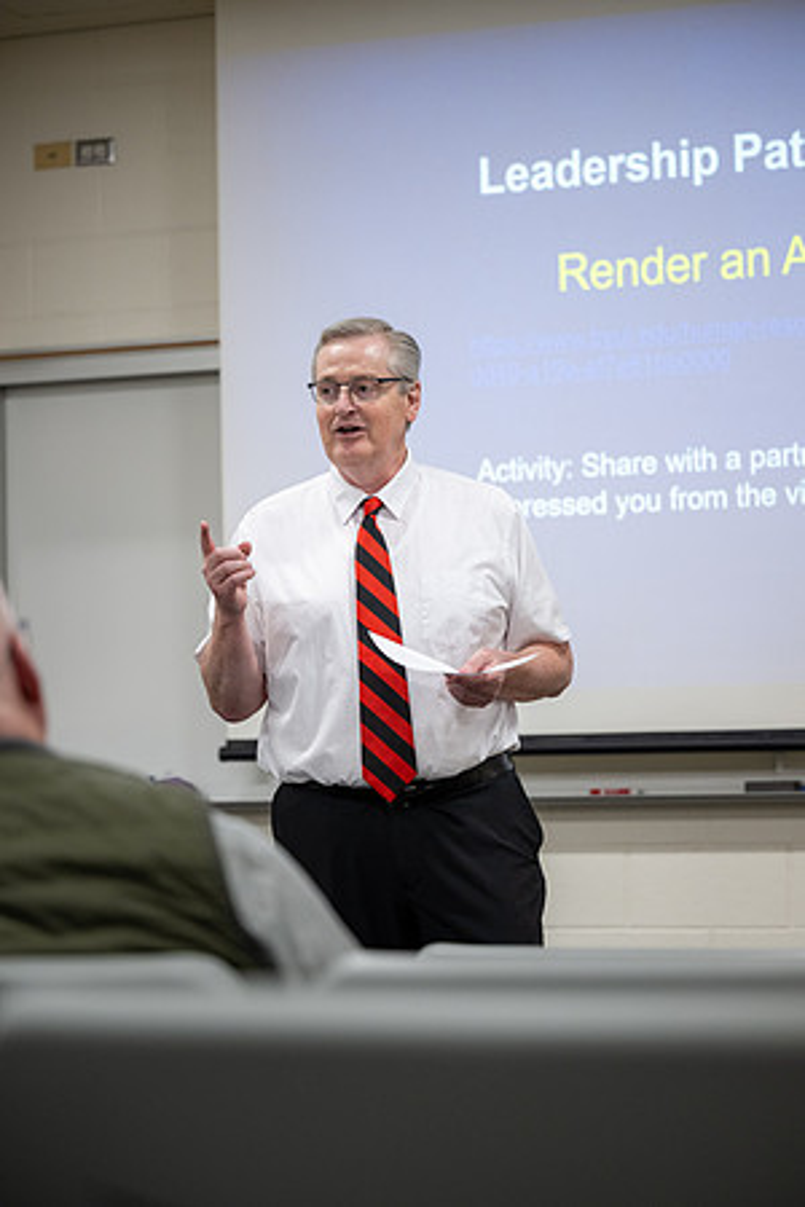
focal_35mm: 89
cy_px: 604
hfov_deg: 15.4
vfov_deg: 22.9
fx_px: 2985
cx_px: 402
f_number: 2.8
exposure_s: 1/320
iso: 1250
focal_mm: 89
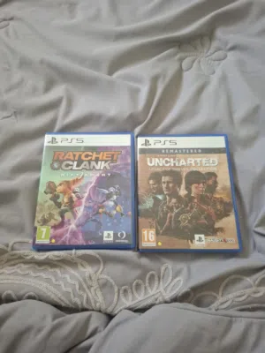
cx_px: 132
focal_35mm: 23
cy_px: 176
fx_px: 235
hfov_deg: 58.9
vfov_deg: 73.9
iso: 800
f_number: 1.8
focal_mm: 5.54
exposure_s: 1/20
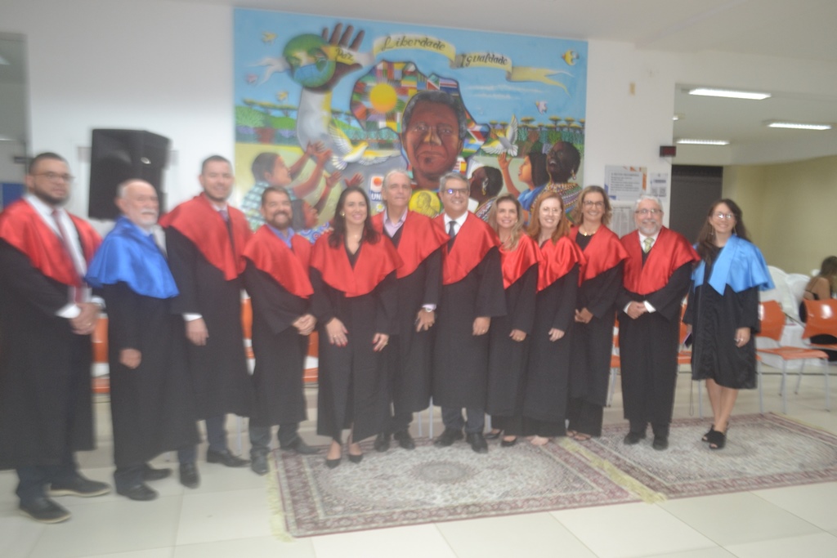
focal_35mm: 27
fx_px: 628
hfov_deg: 67.4
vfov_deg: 47.9
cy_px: 279
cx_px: 418
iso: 900
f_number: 3.5
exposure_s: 1/60
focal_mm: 18
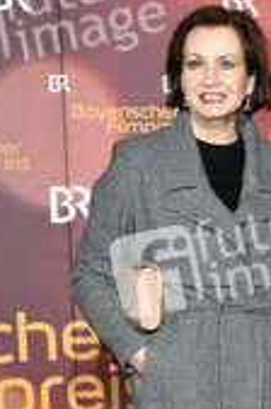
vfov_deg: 23.7
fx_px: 941
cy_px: 382
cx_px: 305
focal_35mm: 83
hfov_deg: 15.9
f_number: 6.3
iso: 640
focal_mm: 35
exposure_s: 1/160
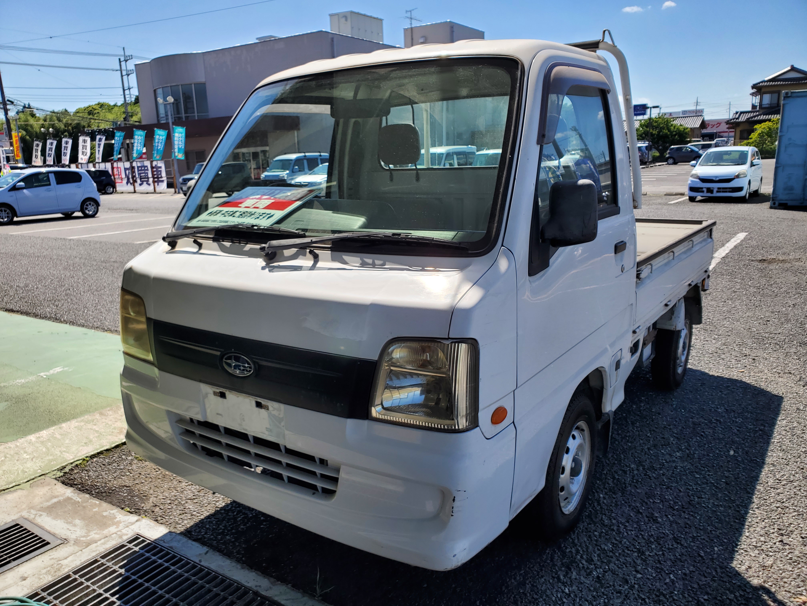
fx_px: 606
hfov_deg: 67.3
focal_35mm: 26
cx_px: 404
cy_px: 303
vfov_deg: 53.1
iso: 50
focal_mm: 4.3
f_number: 2.4
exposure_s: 1/1326
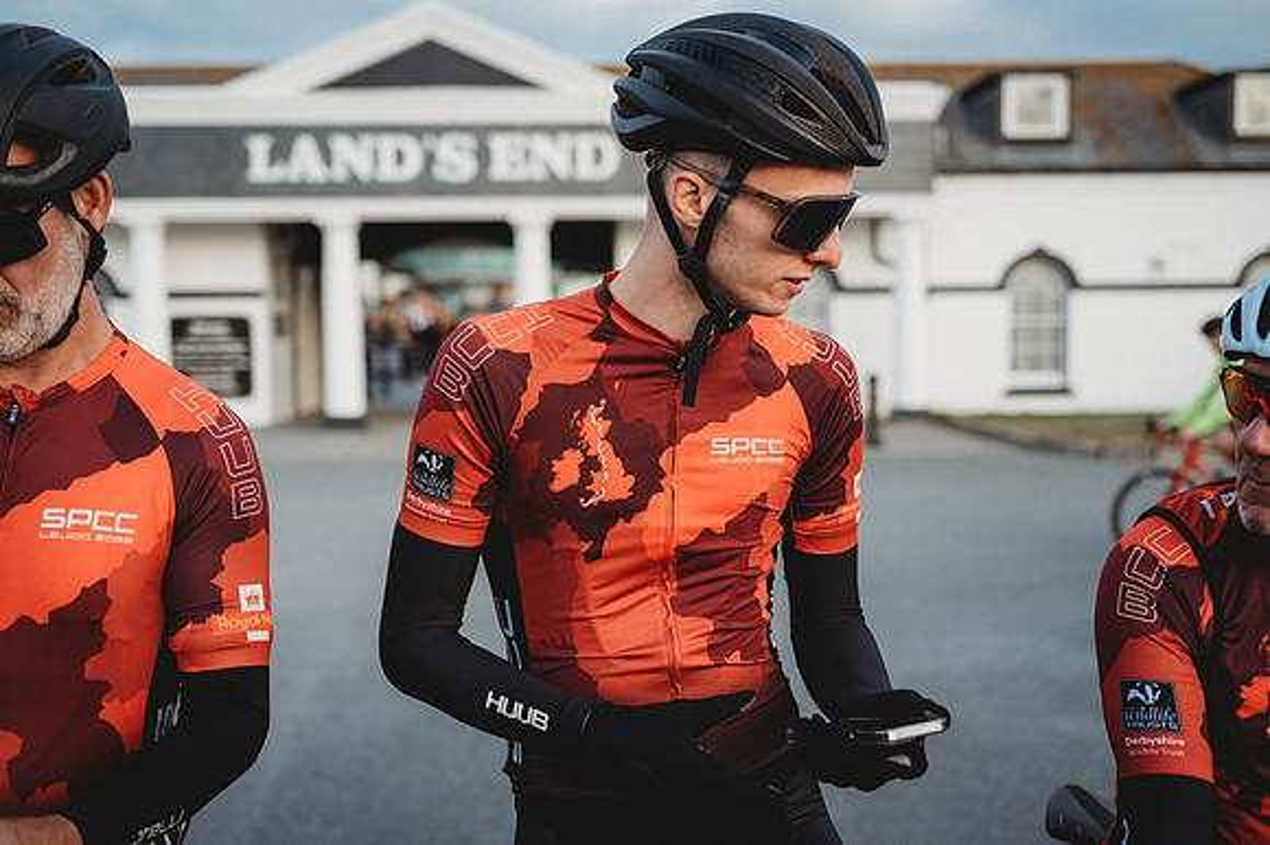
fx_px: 1410
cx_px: 635
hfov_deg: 48.5
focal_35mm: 40
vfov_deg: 33.4
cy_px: 422
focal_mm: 40
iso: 100
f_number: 2.5
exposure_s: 1/250
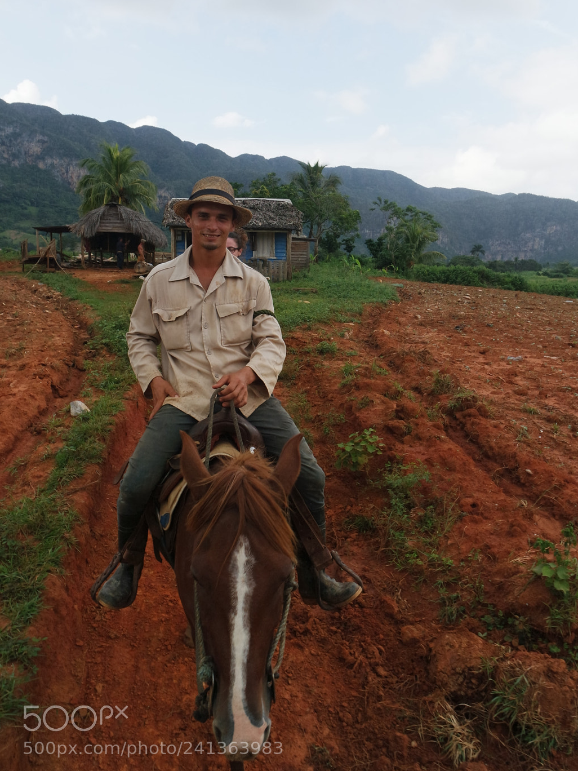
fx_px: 601
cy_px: 342
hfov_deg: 51.4
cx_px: 289
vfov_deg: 65.1
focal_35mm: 27
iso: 400
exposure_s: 1/320
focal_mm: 16
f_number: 6.3
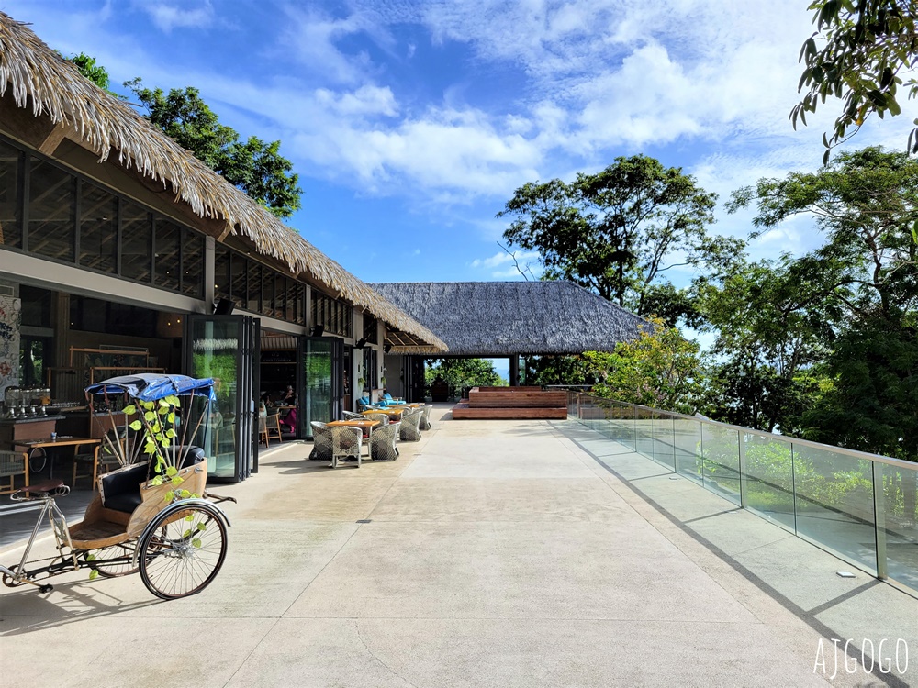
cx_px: 459
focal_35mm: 26
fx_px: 690
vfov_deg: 53.1
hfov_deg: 67.3
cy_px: 344
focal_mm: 5.4
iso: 40
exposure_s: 1/2054
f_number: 1.8
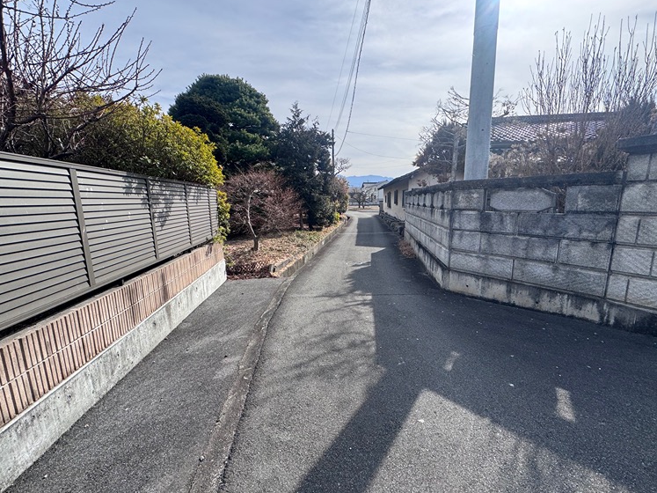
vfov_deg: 81.7
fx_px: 285
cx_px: 338
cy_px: 251
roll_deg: +2.1
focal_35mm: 15
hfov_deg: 98.2
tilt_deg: -10.3
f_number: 2.2
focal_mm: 2.22
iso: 50
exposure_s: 1/956
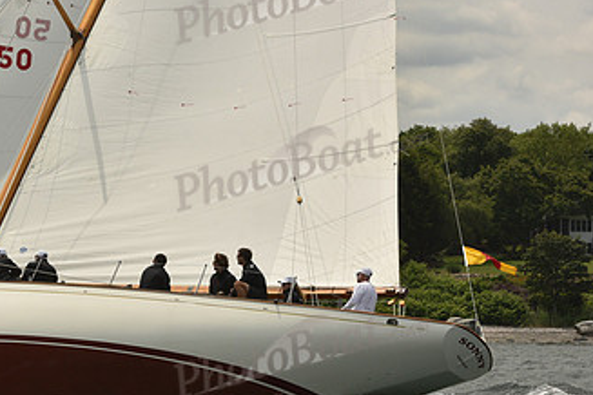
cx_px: 82
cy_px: 284
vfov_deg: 11.0
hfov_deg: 16.3
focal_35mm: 124
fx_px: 2042
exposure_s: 1/1600
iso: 400
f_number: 11
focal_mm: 70
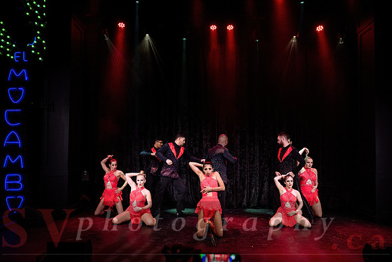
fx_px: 294
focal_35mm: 27
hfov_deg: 67.3
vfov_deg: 47.8
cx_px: 199
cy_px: 147
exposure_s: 1/400
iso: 1600
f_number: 3.2
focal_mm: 24
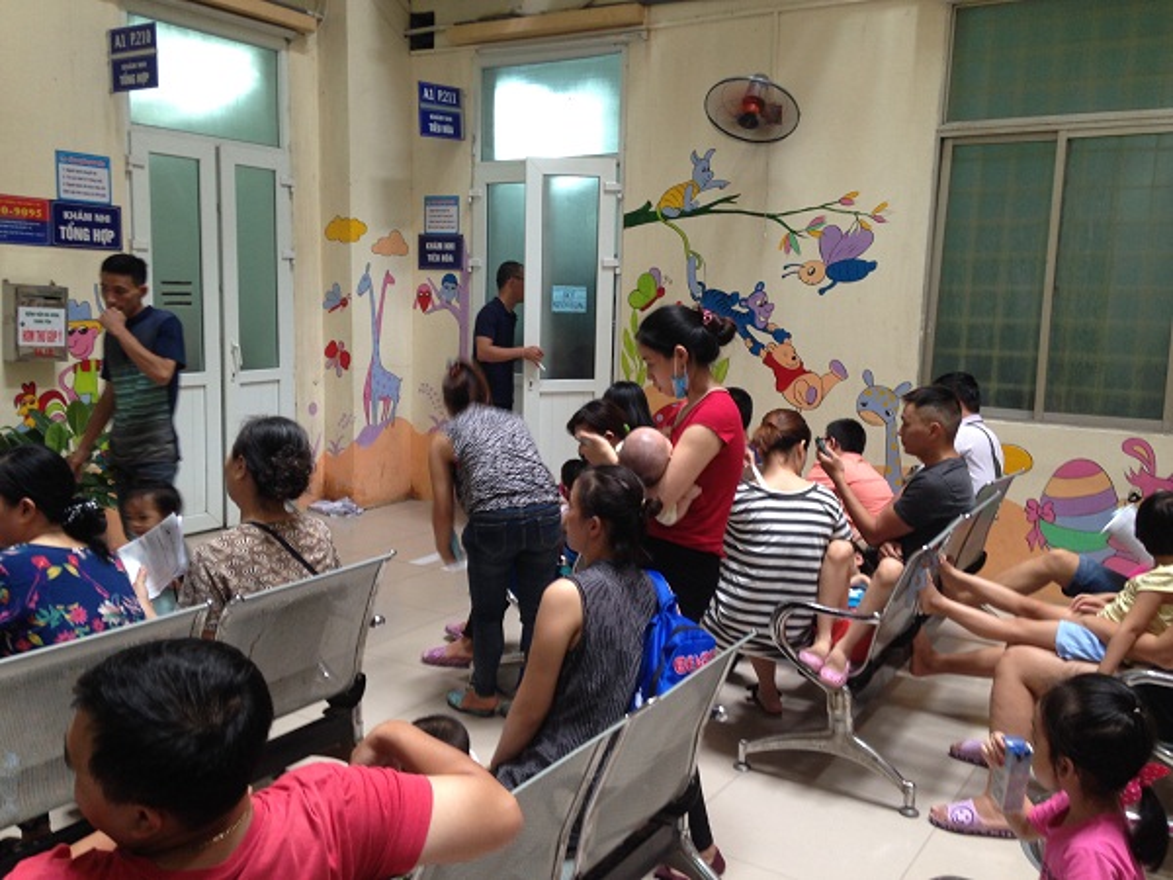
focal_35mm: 33
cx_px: 586
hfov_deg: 55.4
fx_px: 1118
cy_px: 440
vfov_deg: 42.9
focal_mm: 4.12
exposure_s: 1/20
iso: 64
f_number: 2.4
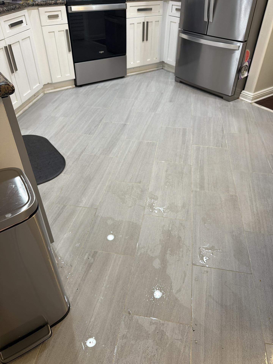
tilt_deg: -39.5
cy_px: 182
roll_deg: -0.9
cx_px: 136
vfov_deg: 71.6
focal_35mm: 24
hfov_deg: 56.8
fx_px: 252
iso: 320
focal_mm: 6.76
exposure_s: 1/60
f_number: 1.78
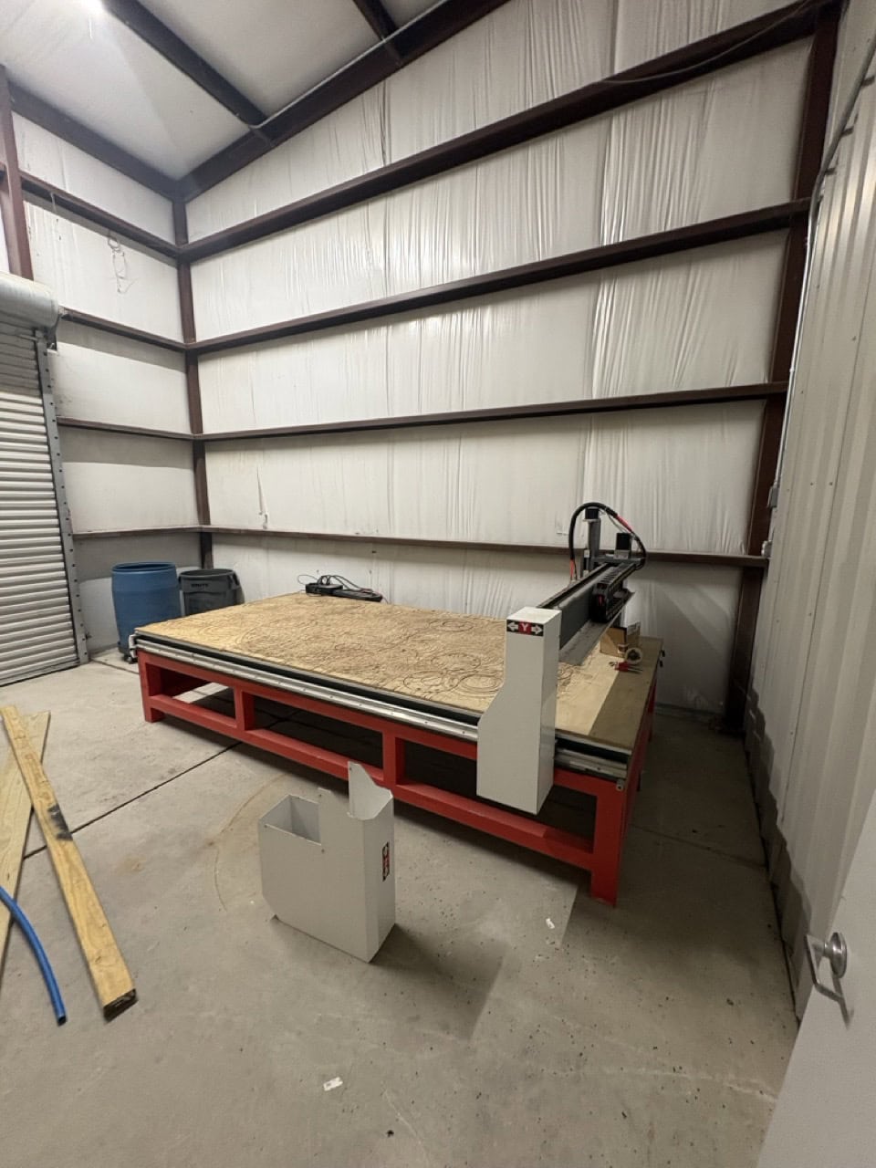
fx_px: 472
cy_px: 584
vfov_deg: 102.1
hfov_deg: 85.7
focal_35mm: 14
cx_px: 438
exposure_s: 1/60
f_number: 2.2
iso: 250
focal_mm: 2.2
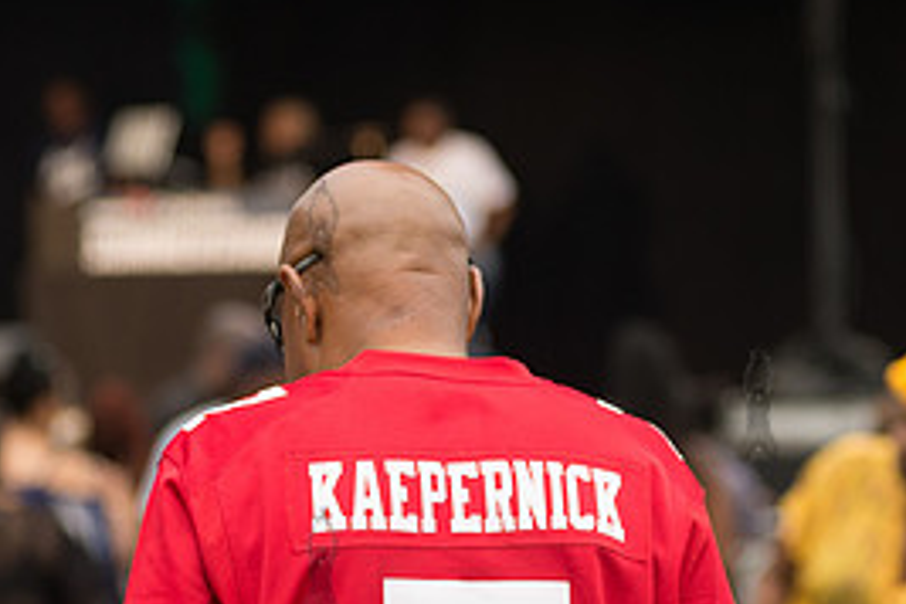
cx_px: 319
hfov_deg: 7.9
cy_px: 565
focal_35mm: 261
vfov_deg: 5.3
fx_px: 6568
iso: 640
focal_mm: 120
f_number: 4
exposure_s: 1/500
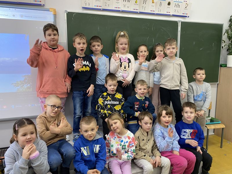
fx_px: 174
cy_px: 87
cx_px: 116
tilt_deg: -8.9
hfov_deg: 67.3
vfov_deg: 53.1
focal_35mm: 26
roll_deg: -0.6
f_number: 1.8
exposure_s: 1/50
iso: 80
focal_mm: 4.25
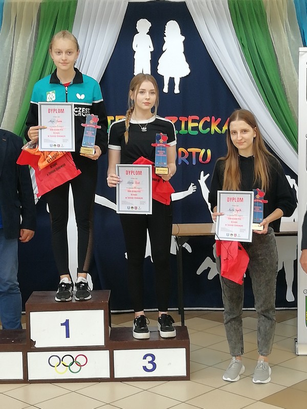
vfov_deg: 28.6
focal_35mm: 68
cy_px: 204
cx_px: 154
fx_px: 804
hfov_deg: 21.6
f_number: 2.2
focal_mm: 3.21
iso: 160
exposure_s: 1/33.3
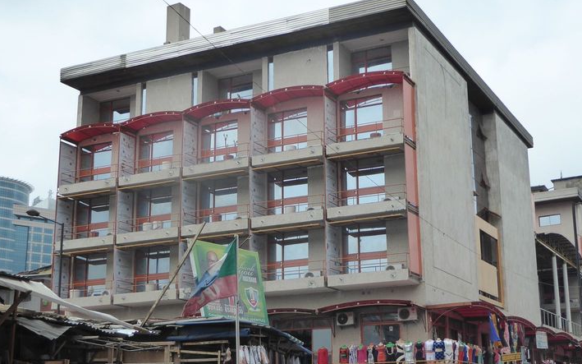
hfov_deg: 36.9
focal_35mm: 55
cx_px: 320
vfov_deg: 23.5
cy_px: 230
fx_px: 872
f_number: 3.9
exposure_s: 1/500
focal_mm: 7.8
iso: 160
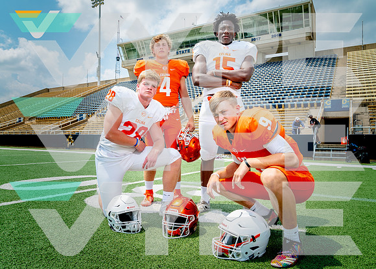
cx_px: 183
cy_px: 138
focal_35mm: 26
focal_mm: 24
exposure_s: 1/125
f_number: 8
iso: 100
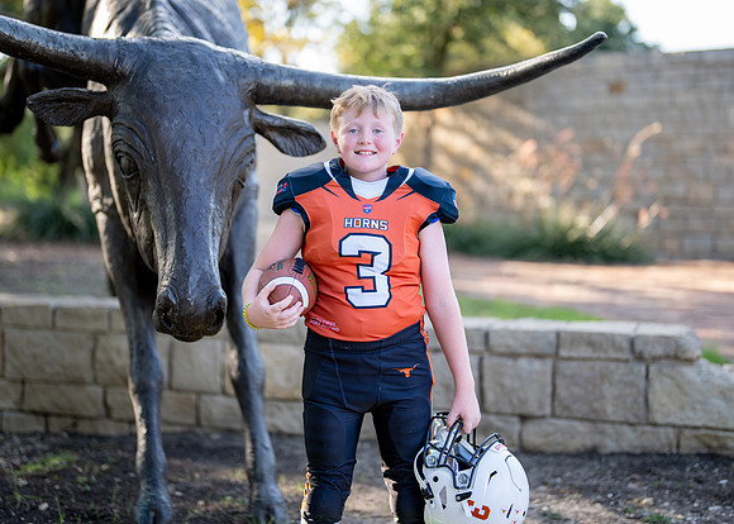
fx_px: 1244
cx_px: 350
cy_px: 228
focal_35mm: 60
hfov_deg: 32.9
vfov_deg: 23.8
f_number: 1.2
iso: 200
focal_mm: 50
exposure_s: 1/1250
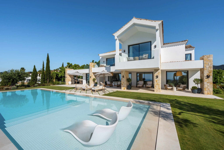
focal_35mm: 14
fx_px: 87
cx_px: 112
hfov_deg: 104.2
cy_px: 75
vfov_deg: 81.2
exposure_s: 1/1000
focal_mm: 14
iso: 200
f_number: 9
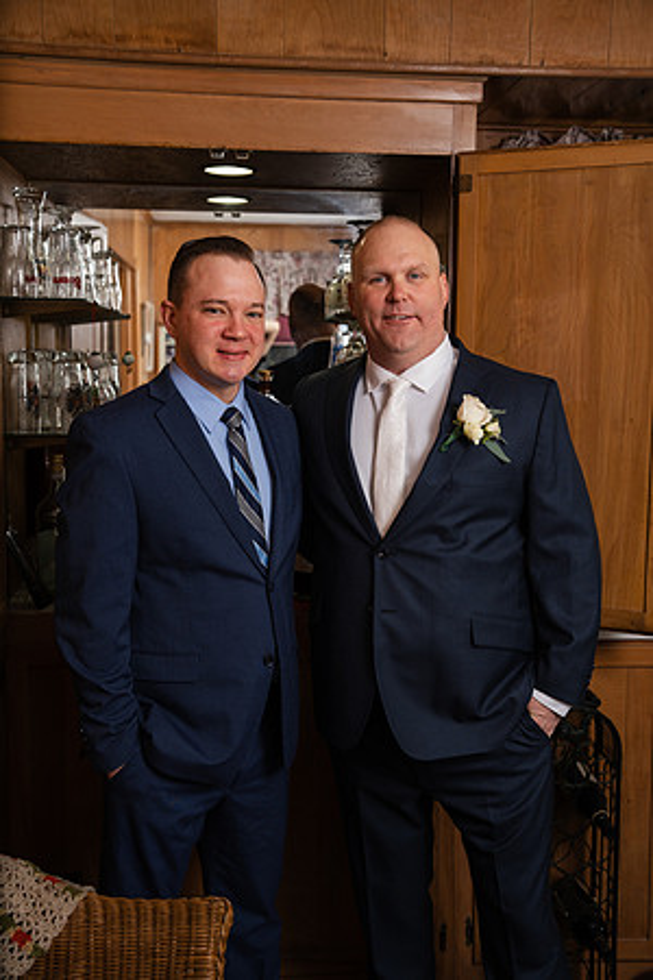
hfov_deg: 31.9
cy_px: 490
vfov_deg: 46.4
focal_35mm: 42
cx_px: 326
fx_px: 1143
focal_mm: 42
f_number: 4
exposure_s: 1/200
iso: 250
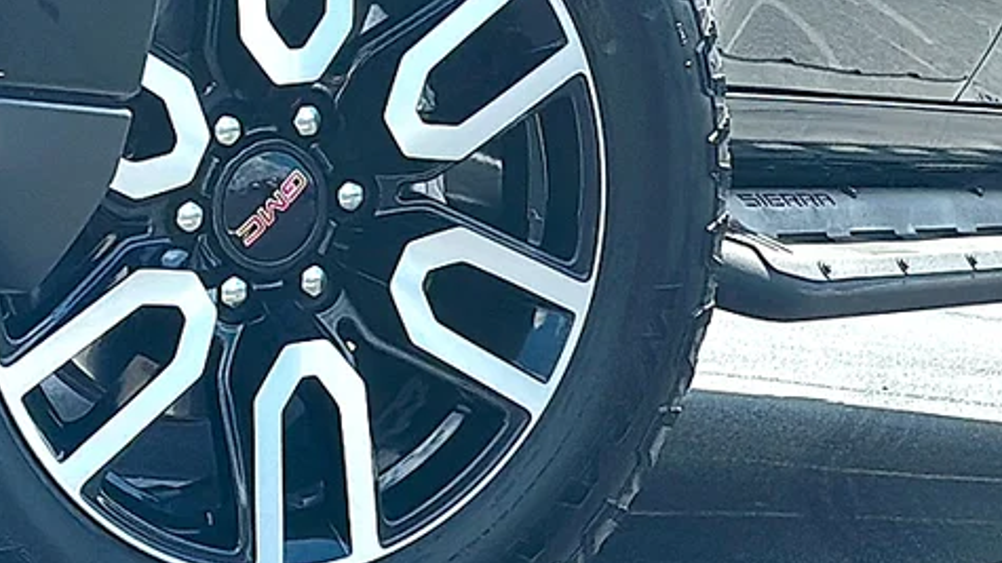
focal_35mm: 135
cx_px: 679
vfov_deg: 9.0
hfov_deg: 15.9
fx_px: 3586
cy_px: 246
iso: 80
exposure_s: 1/2545
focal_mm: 6.86
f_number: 1.78
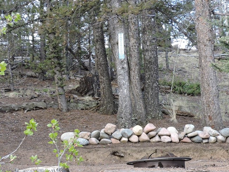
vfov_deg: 12.6
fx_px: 774
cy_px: 106
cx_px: 84
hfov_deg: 16.8
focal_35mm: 117
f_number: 3.5
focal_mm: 8.4
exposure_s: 1/50
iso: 100
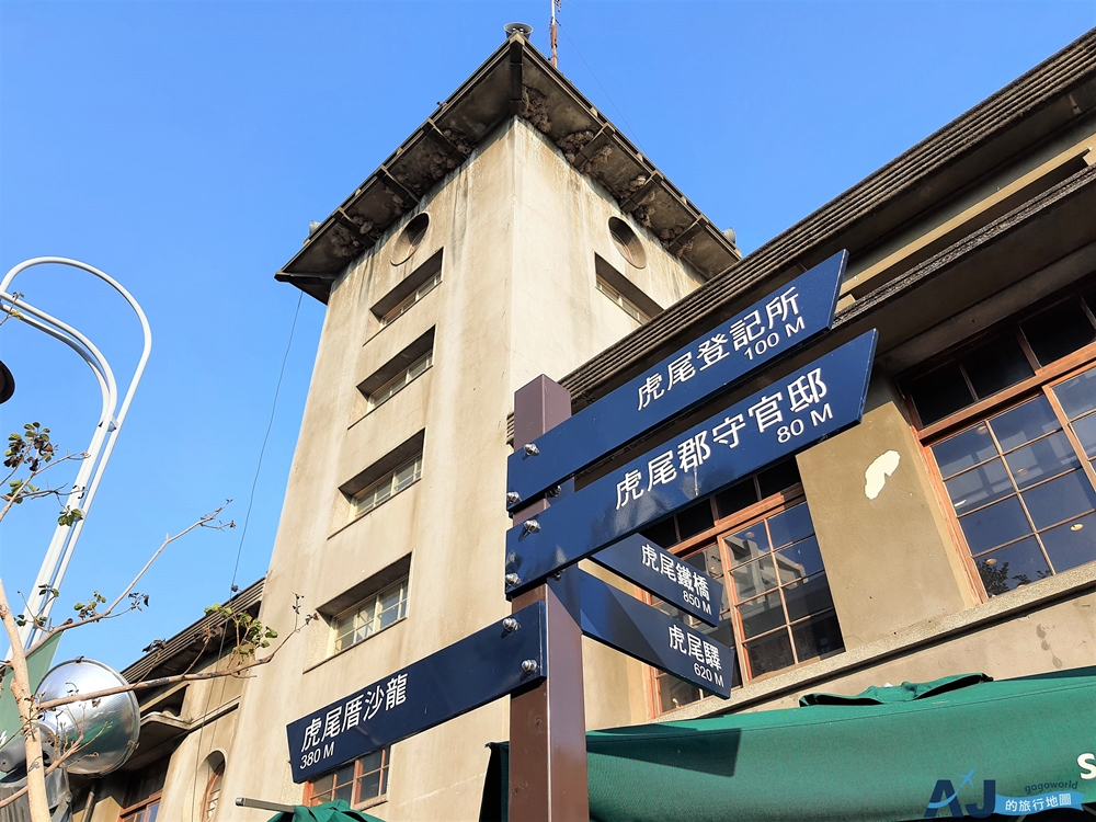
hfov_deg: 67.3
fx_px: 823
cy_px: 411
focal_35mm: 26
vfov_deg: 53.1
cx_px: 548
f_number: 1.7
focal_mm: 4.32
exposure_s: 1/1520
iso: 50
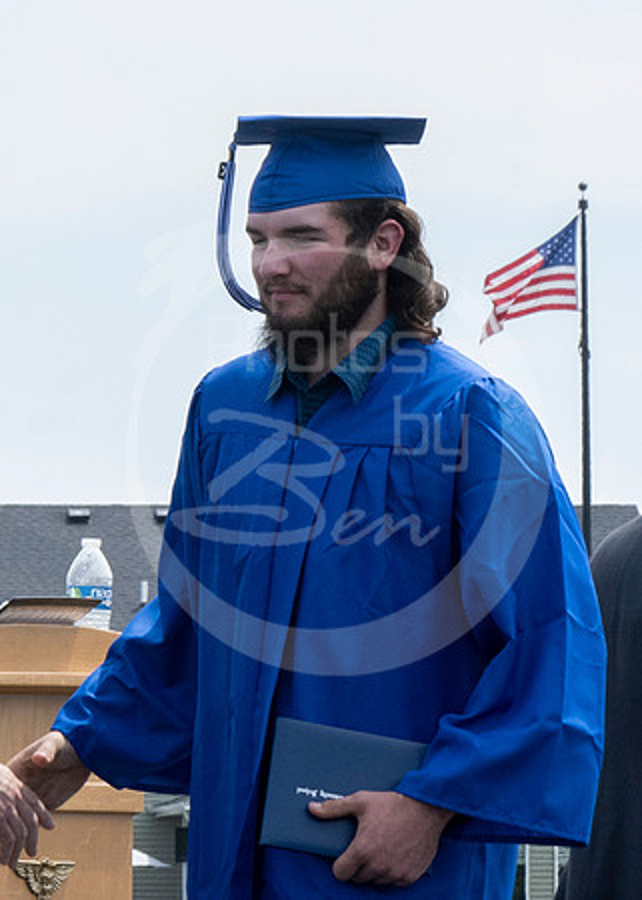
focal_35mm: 342
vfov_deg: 5.9
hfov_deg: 4.2
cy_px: 417
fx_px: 8748
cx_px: -306
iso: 200
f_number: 13
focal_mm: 70
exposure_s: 1/250
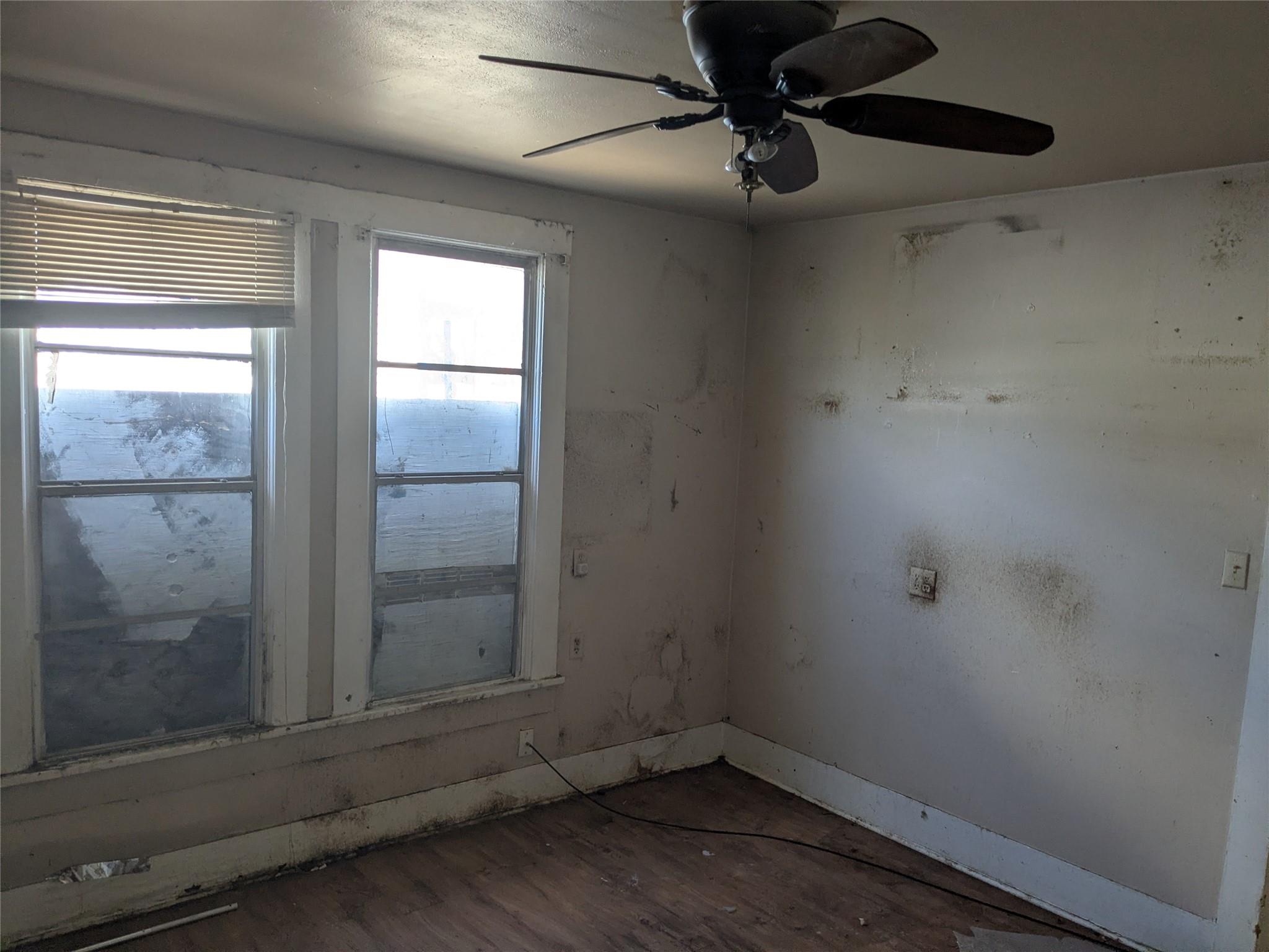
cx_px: 634
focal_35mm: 27
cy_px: 476
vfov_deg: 51.4
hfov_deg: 65.3
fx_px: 990
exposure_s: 1/120
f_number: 1.73
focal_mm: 4.38
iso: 61
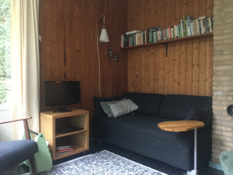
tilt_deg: -3.5
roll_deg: -0.6
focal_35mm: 31
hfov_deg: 58.4
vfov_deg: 45.4
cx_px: 116
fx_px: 209
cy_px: 88
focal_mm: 3.3
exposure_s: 1/17
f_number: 2.4
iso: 400
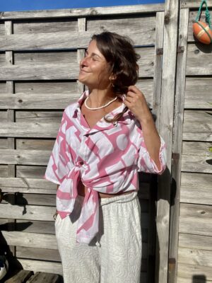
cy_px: 142
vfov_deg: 60.0
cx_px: 106
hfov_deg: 46.8
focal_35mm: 30
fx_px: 245
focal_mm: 2.71
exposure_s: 1/2155
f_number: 2.2
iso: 32
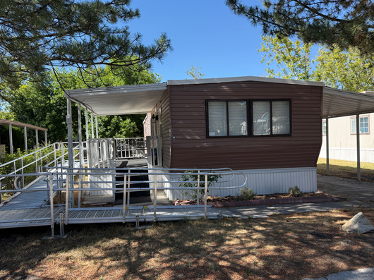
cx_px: 203
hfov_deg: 61.6
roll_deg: +0.7
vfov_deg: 48.2
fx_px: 313
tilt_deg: -0.9
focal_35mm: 29
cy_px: 144
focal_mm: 6.76
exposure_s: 1/2169
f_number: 1.78
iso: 100
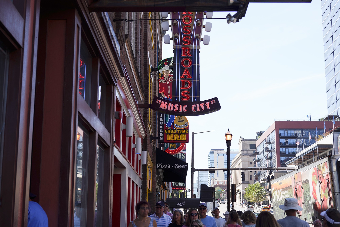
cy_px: 114
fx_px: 529
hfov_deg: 35.6
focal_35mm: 56
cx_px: 170
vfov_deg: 24.2
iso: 100
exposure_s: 1/100
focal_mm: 56
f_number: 5.6
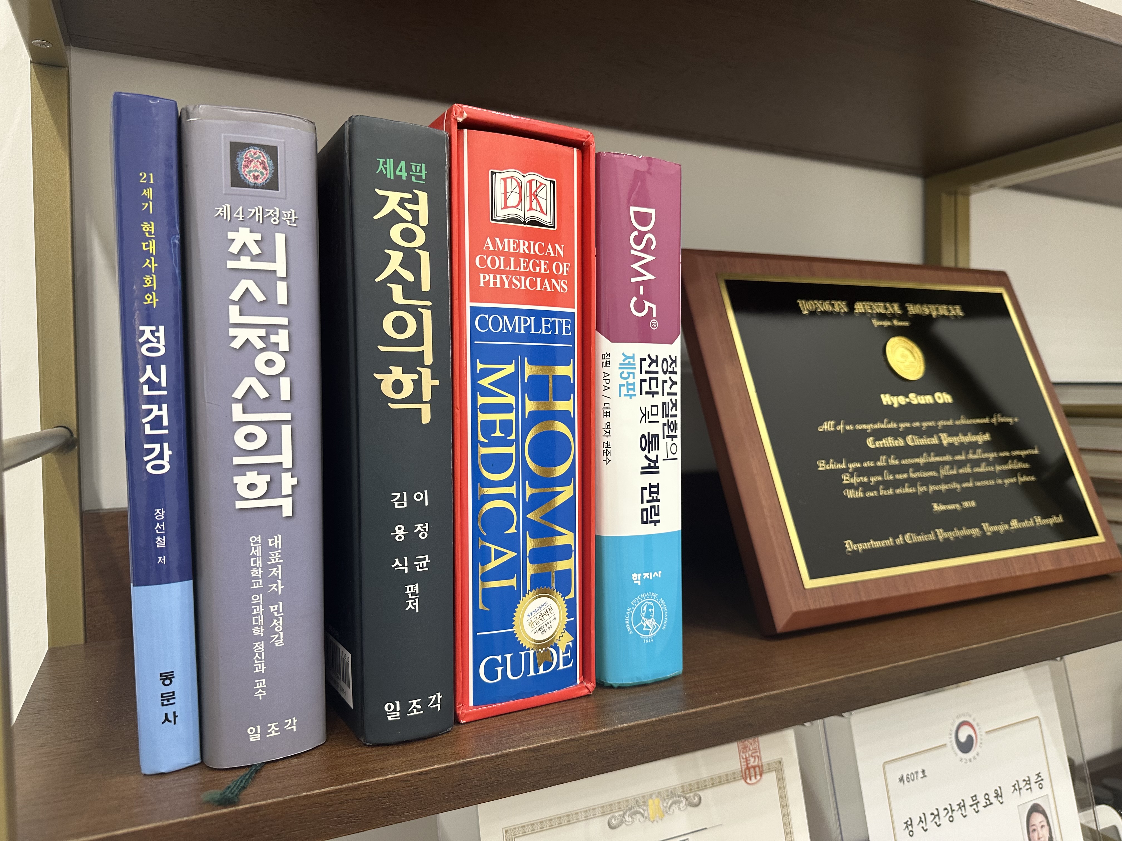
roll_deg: +1.0
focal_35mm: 24
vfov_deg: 56.8
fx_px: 778
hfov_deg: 71.6
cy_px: 420
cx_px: 561
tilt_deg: -1.9
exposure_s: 1/60
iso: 160
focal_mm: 6.86
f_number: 1.78
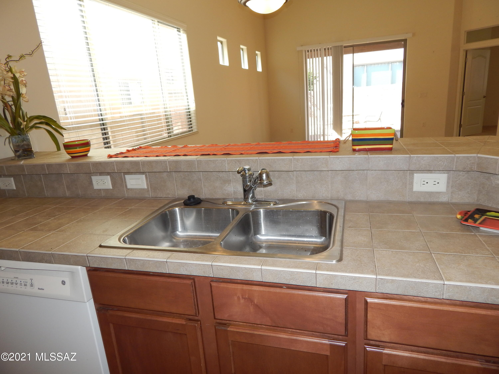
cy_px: 187
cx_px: 250
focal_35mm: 23
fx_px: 332
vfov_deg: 58.9
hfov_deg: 73.9
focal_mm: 4
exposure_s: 1/100
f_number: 3
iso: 125
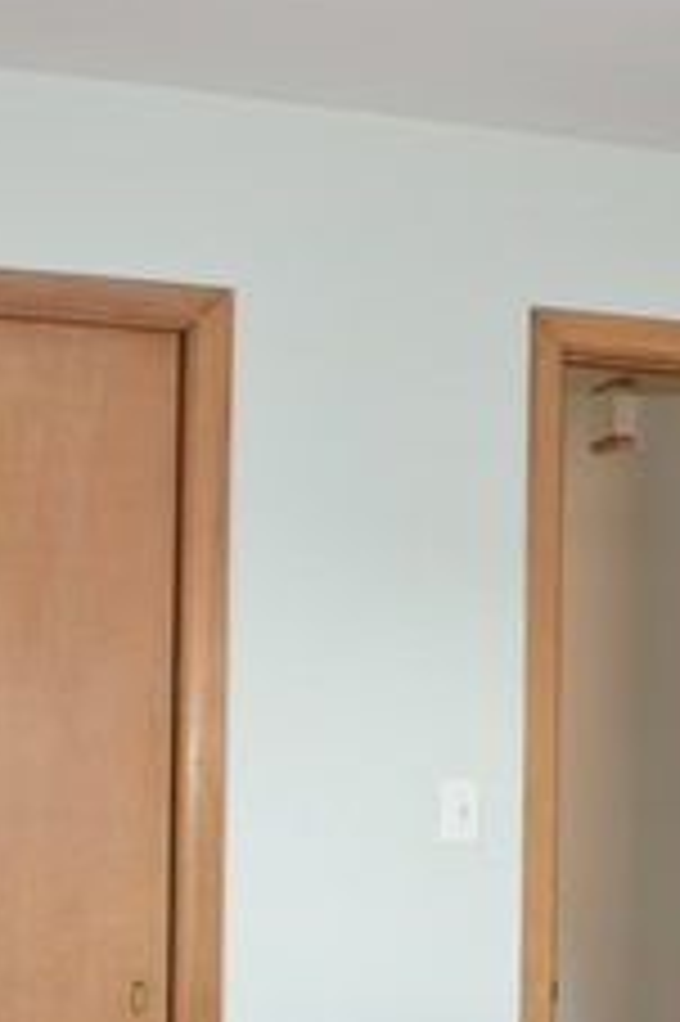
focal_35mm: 76
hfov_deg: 17.9
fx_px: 2156
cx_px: 468
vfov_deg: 26.1
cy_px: 855
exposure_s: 1/60
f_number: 4
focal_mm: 18
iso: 1100
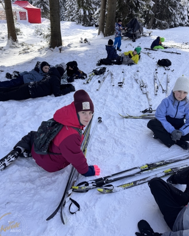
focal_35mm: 26
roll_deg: -2.9
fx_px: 182
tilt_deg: -27.8
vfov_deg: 66.0
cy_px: 113
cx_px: 93
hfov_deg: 54.9
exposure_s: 1/1456
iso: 80
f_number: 1.78
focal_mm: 6.76
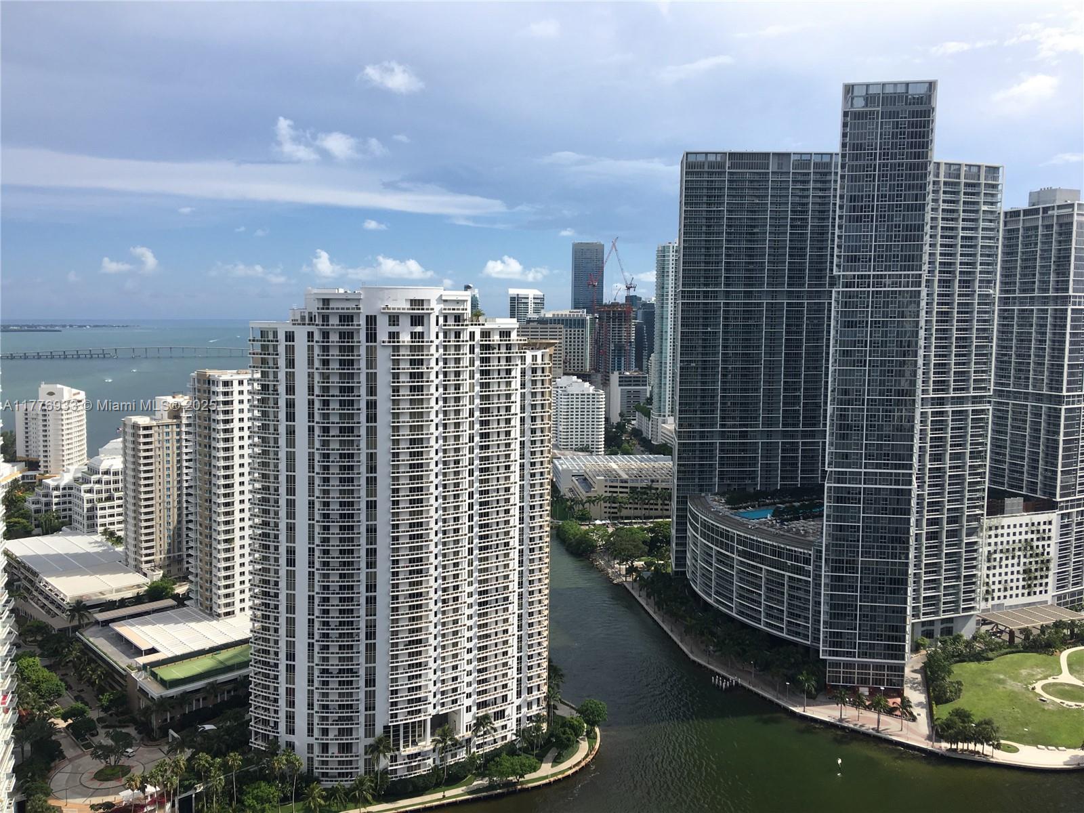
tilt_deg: -4.6
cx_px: 542
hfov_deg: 61.7
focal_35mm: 29
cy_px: 406
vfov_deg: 48.2
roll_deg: +1.0
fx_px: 908
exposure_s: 1/1832
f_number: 2.2
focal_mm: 4.15
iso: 25
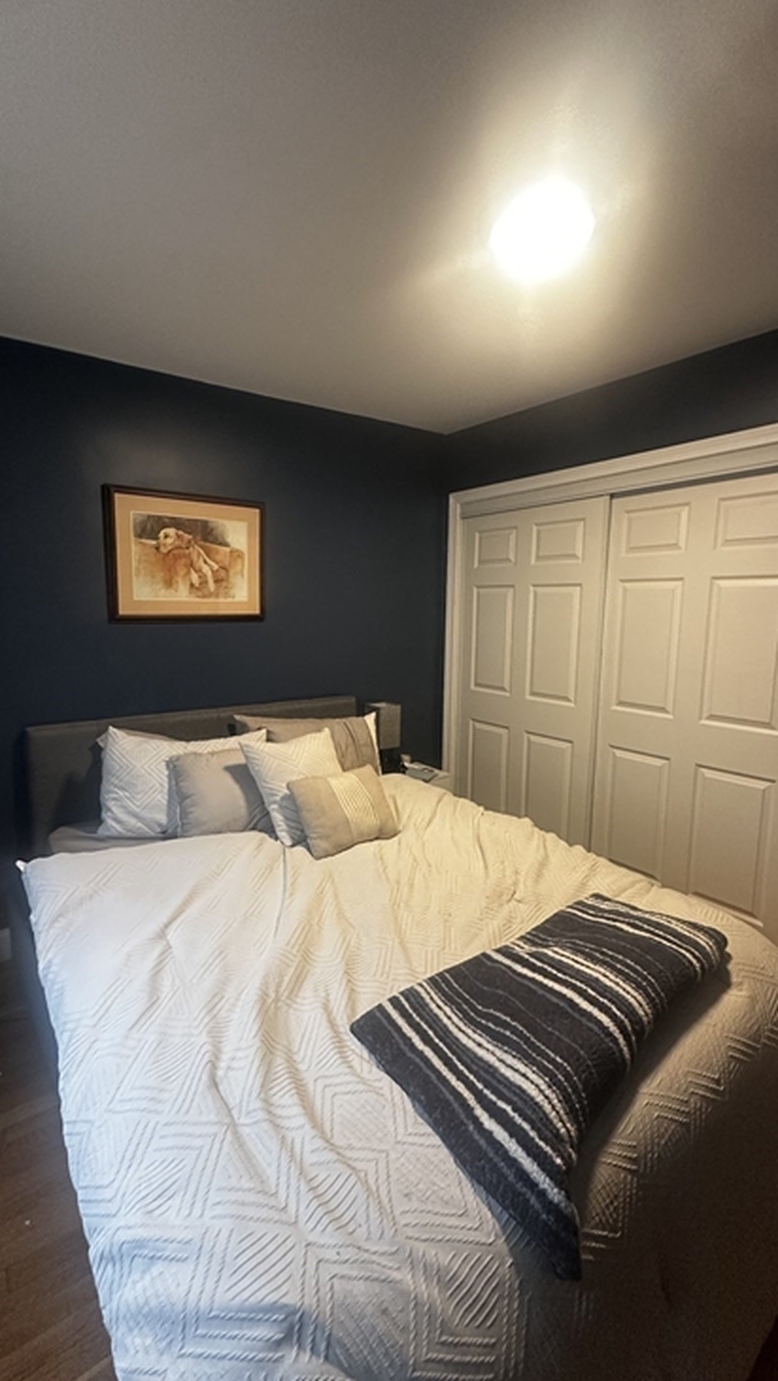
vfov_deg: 99.4
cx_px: 351
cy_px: 681
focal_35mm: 16
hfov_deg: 67.0
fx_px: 587
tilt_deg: -6.9
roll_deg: -0.4
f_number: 2.2
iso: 250
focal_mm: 2.22
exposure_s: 1/60
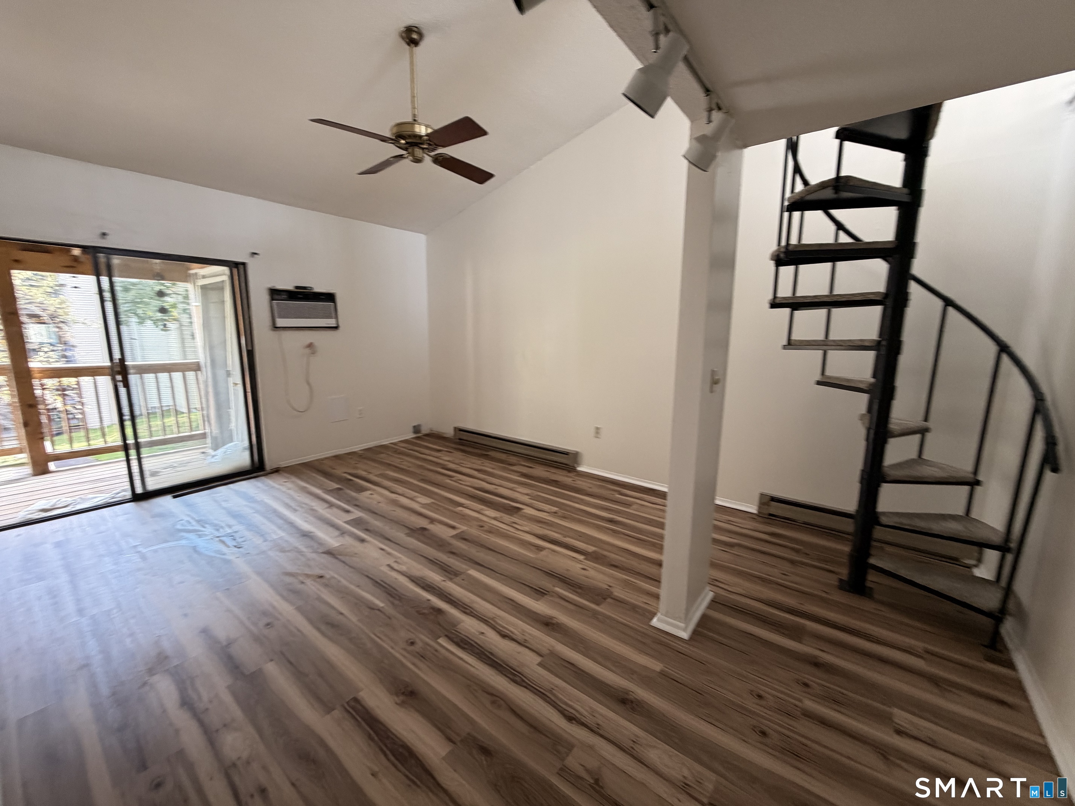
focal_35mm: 14
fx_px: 435
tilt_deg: -5.5
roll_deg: -2.4
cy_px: 403
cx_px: 538
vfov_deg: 85.7
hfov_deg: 102.1
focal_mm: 2.22
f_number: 2.2
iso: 200
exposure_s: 1/60
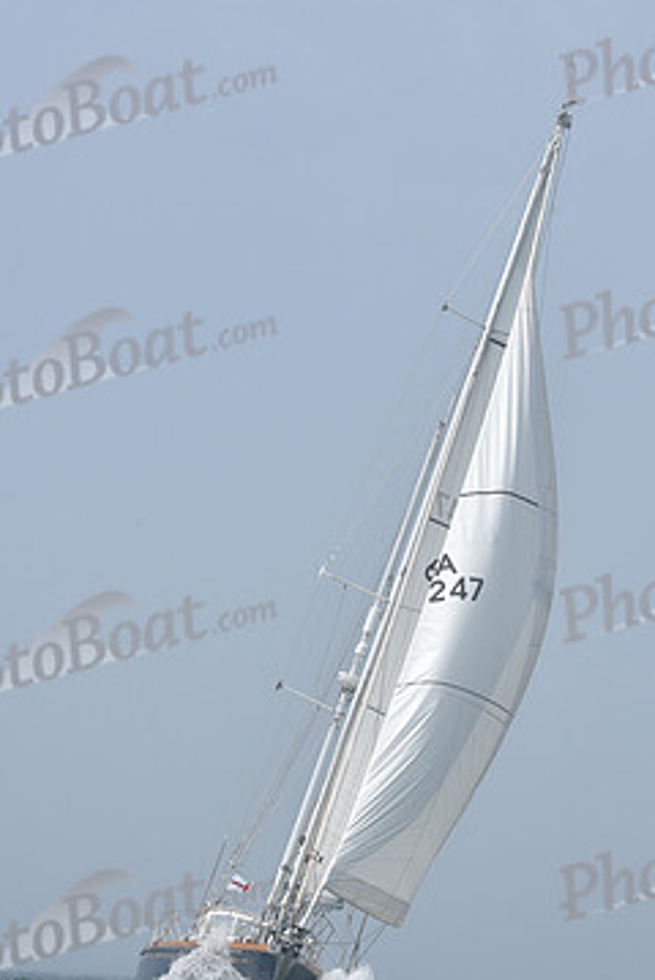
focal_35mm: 113
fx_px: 3078
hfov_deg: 12.1
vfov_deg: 18.1
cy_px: 470
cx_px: 419
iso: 320
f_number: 11
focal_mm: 70
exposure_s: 1/800
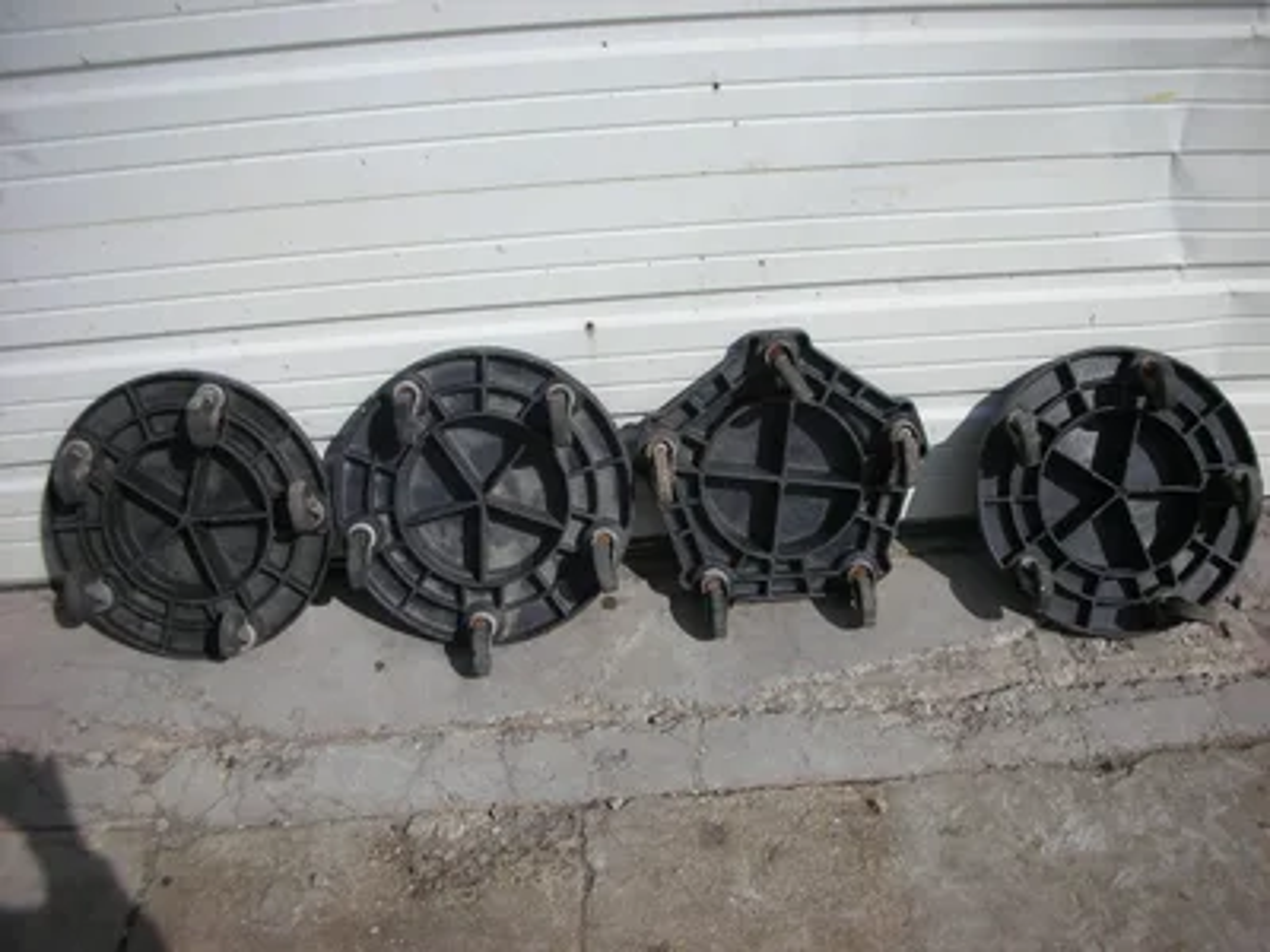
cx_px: 635
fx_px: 1284
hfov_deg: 52.6
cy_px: 476
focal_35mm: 35
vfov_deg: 40.7
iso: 50
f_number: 8.5
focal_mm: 5.8
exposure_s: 1/164
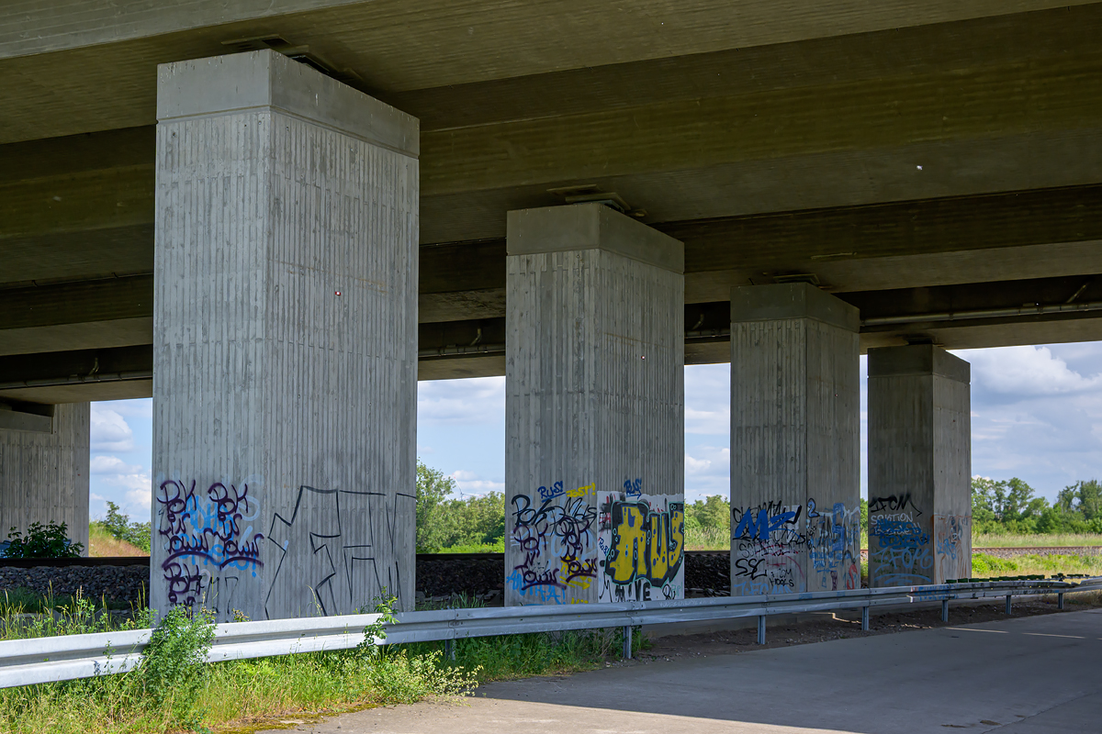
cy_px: 367
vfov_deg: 31.9
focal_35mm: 42
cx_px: 551
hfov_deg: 46.4
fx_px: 1286
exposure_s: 1/350
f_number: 8
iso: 200
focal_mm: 28
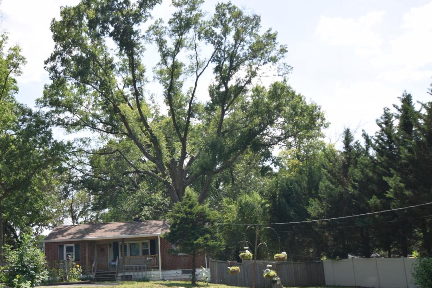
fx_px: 480
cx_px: 180
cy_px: 176
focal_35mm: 40
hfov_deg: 48.3
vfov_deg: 33.3
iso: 100
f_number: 7.1
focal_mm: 20
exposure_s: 1/200
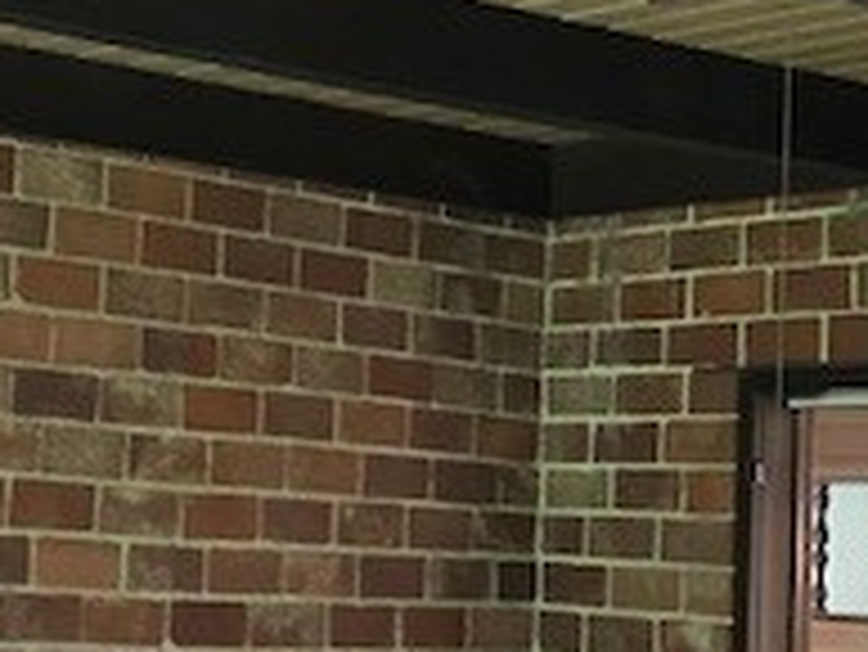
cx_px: 171
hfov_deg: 20.8
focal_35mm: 93
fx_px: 2333
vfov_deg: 15.9
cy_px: 319
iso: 100
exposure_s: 1/10
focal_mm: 3.99
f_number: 1.8
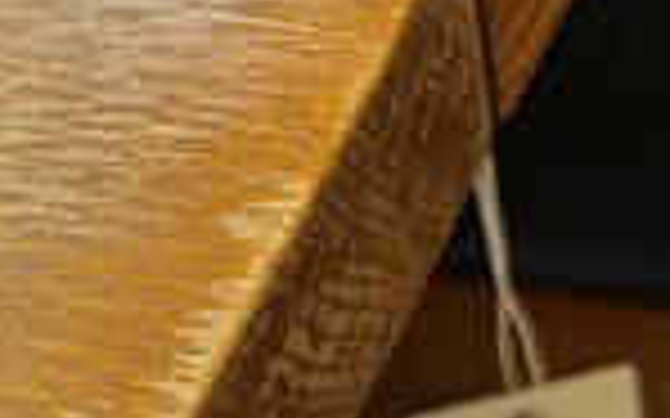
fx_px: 1351
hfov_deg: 26.6
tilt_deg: -54.8
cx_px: 22
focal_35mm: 74
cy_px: 562
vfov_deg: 16.5
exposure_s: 1/50
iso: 100
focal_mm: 5.1
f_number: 1.6
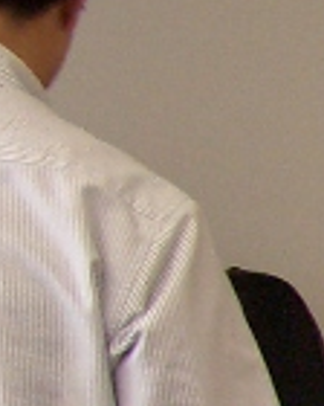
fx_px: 3524
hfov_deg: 4.6
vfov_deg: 6.4
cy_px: 780
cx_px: 1527
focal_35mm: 294
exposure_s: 1/80
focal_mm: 7.1
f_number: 2.8
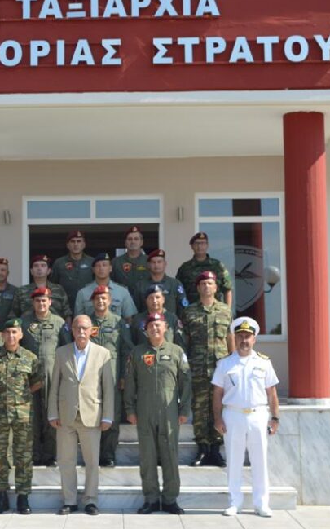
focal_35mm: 70
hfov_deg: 18.4
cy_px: 265
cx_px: 51
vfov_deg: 29.4
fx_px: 1008
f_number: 5
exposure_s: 1/1250
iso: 400
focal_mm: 30
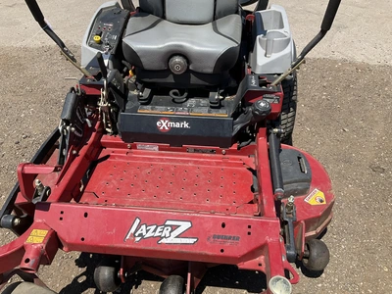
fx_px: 328
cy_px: 147
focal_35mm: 29
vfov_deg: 48.2
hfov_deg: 61.7
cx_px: 196
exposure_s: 1/1412
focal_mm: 3
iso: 25
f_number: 1.8
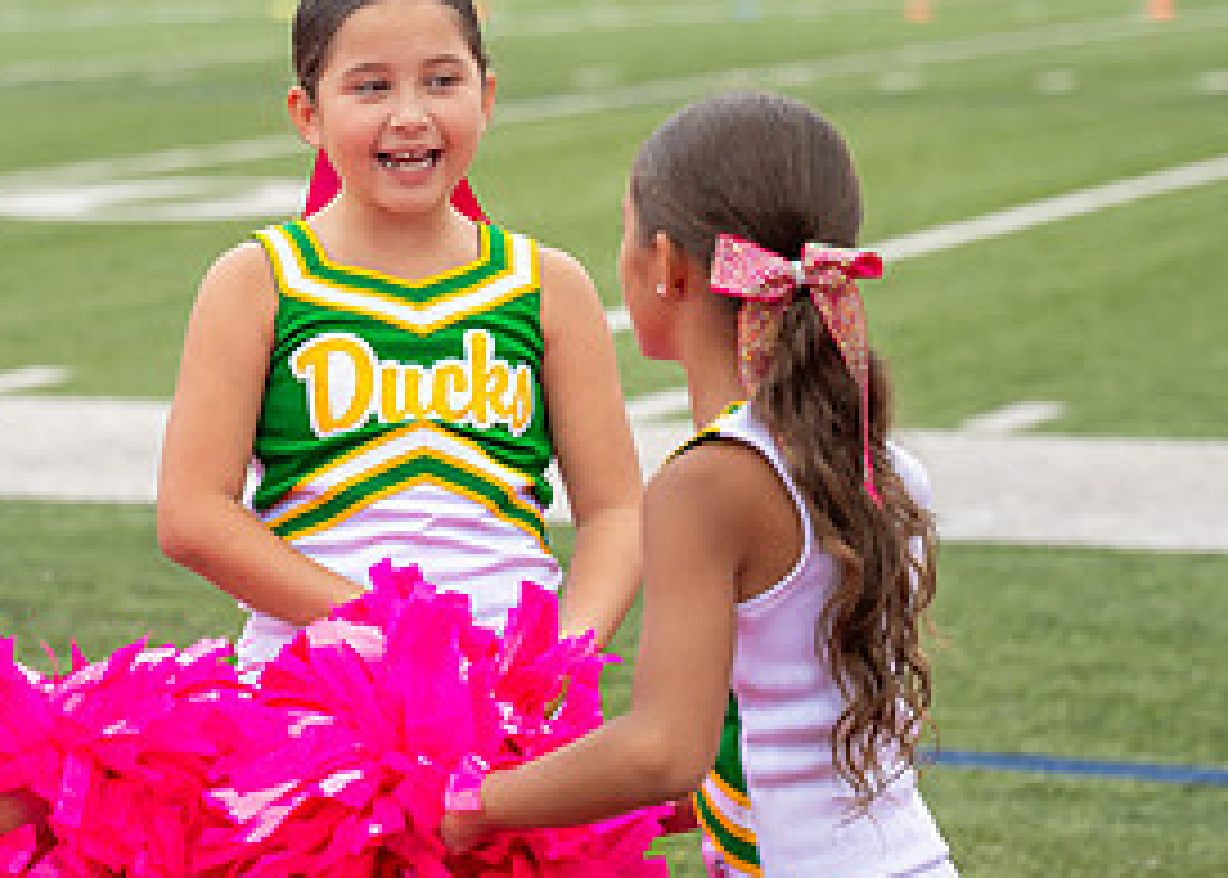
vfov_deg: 8.8
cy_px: 319
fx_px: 5720
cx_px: 275
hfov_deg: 12.2
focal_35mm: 164
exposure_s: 1/1250
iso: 320
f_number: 2.8
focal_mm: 70
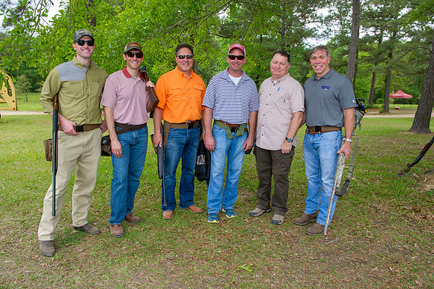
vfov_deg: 47.9
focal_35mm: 27
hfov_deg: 67.4
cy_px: 144
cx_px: 217
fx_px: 325
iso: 200
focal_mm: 27
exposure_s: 1/160
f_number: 5.6
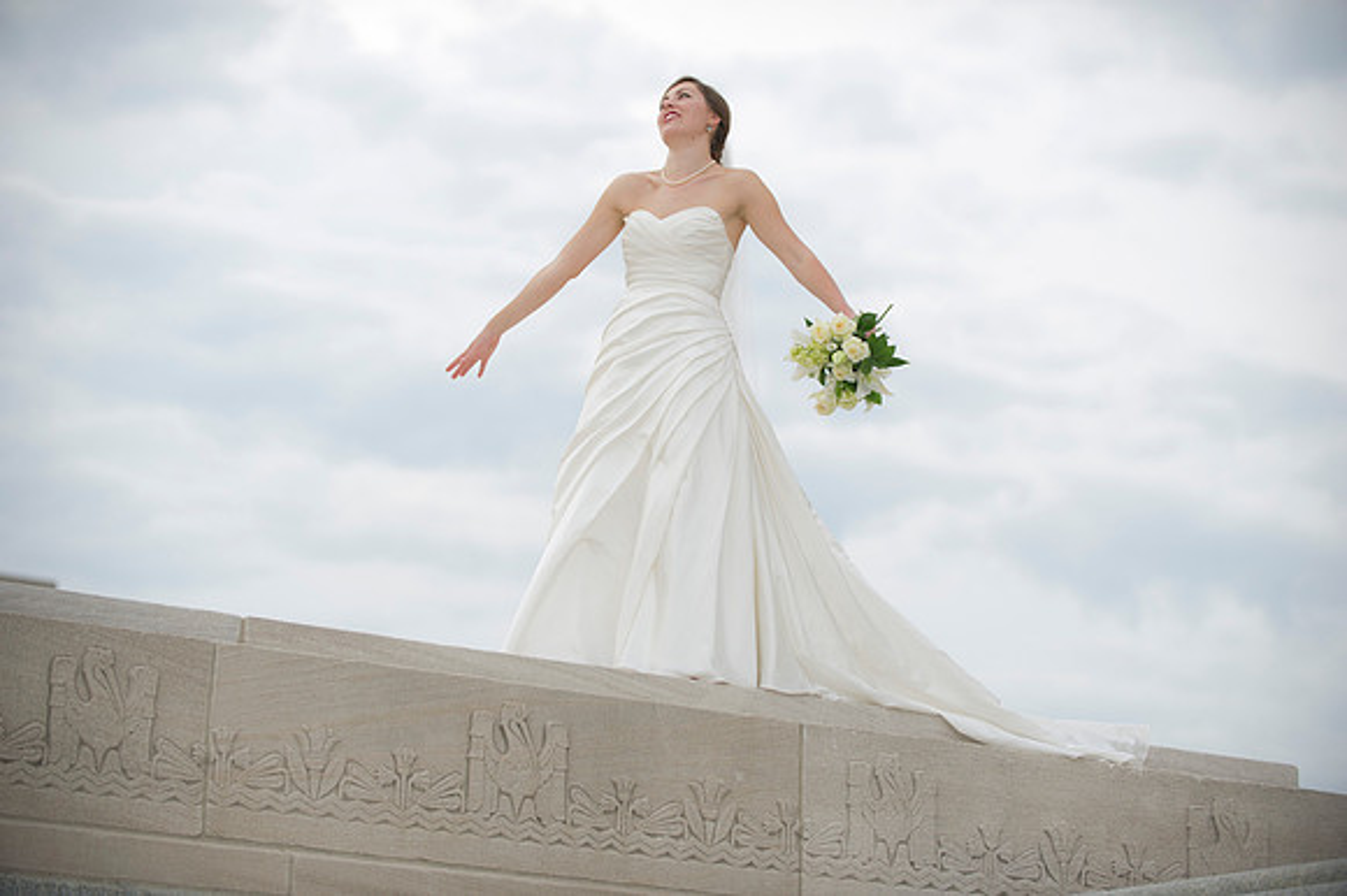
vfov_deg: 13.9
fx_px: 3665
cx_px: 674
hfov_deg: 20.8
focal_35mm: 98
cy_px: 448
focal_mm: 98
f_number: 2.8
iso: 160
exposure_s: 1/250
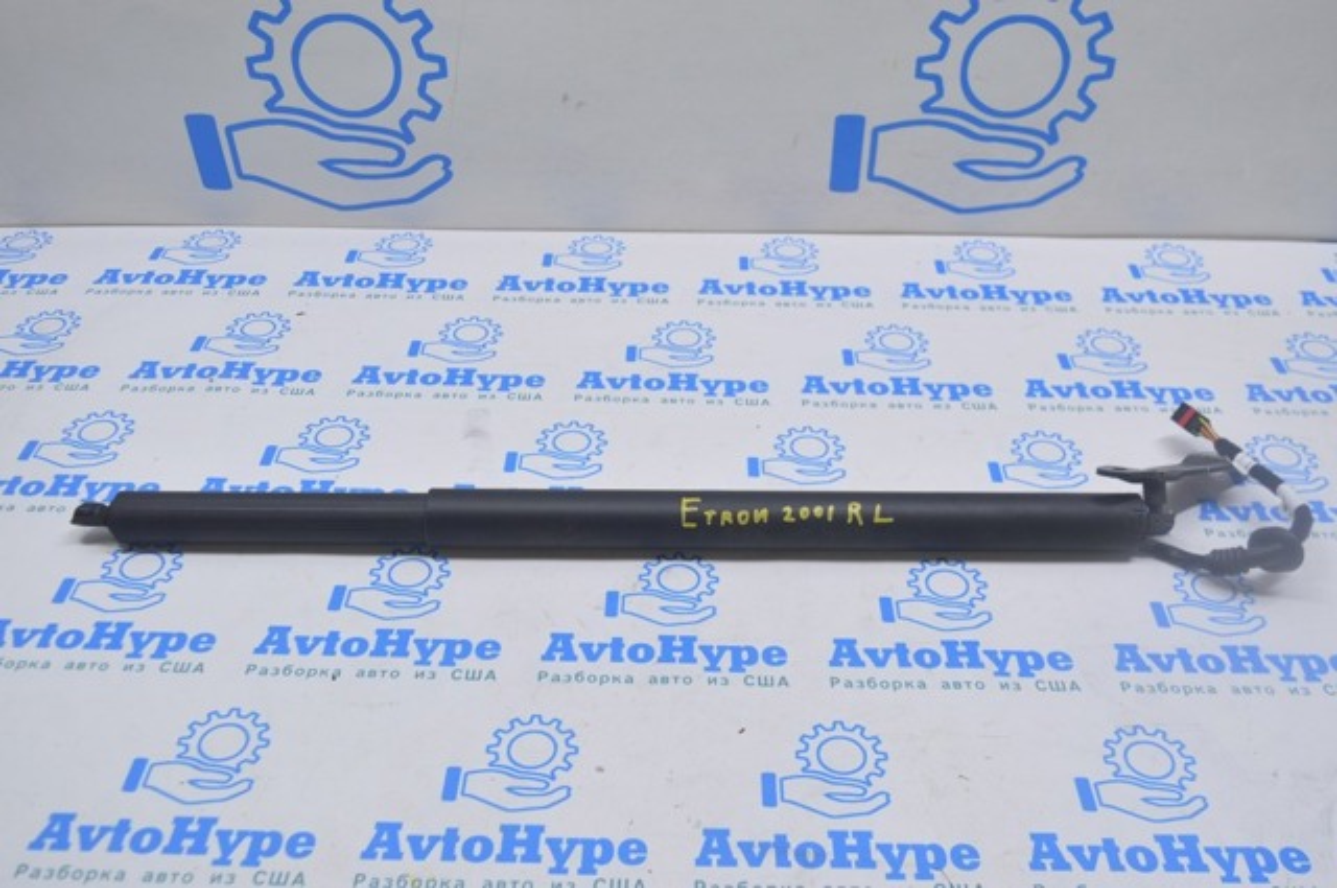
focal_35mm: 36
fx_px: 1335
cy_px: 444
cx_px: 668
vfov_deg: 36.8
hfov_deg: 53.2
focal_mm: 24
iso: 400
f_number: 5.6
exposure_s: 1/25
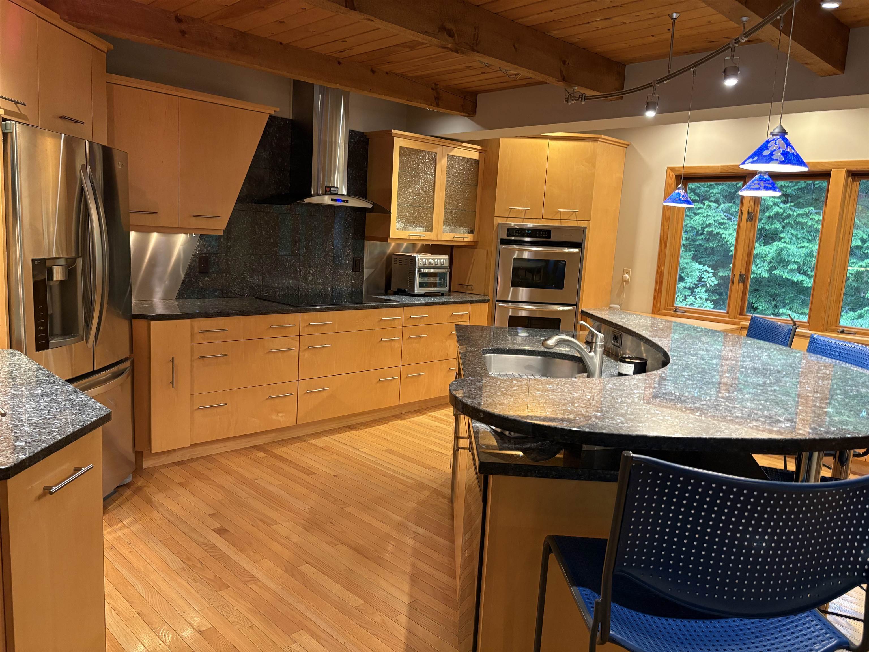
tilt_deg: -8.3
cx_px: 434
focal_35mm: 26
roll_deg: -2.3
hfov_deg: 67.3
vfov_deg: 53.1
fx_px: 653
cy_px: 326
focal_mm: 5.96
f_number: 1.6
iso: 320
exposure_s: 1/60
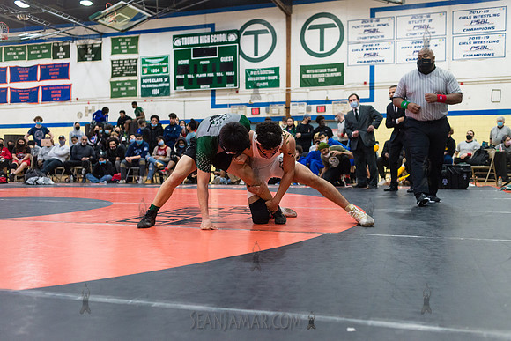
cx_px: 256
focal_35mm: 35
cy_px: 170
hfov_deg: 54.4
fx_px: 497
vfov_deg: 37.9
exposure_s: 1/400
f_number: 3.5
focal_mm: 35
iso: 4000
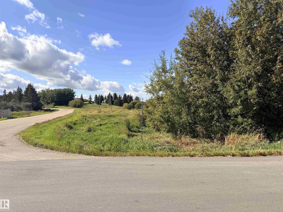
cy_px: 106
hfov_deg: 67.3
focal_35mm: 26
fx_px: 213
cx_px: 142
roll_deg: -0.3
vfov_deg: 53.1
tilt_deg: +3.3
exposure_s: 1/2865
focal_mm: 5.96
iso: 50
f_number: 1.6
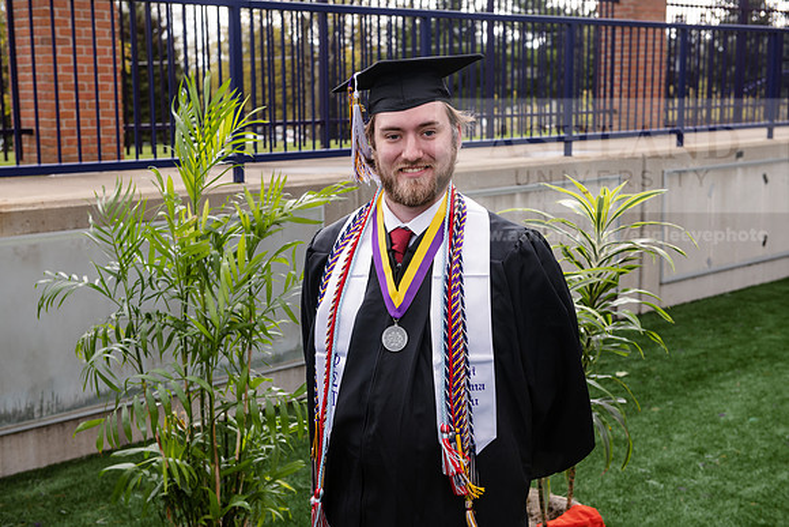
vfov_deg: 24.6
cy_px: 264
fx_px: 1206
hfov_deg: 36.2
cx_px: 394
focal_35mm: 55
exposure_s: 1/200
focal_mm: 55
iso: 250
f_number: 5.6
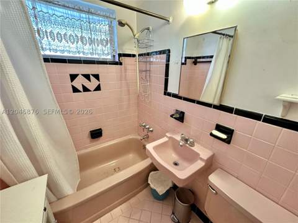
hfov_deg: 102.1
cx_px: 149
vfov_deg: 85.7
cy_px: 112
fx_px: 121
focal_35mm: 14
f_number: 2.2
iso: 250
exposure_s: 1/120
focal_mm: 2.22
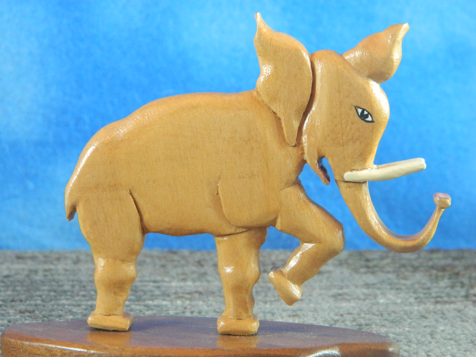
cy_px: 178
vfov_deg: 14.4
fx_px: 1416
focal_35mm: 103
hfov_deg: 19.1
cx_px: 238
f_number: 4.5
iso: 400
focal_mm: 18.6
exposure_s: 1/13
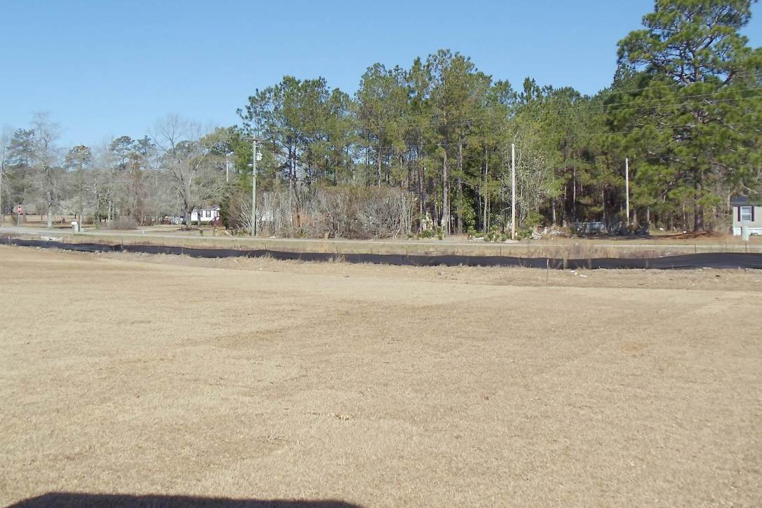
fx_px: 1122
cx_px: 356
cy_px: 194
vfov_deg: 25.5
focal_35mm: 53
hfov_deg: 37.5
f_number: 7.1
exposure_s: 1/200
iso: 80
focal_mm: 6
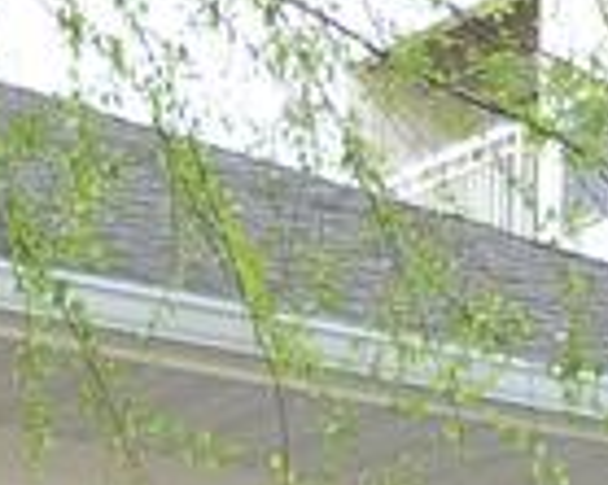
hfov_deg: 8.1
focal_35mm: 238
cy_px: 1551
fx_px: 4280
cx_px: -61
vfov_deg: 5.9
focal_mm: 5.5
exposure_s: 1/200
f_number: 2.8
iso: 80
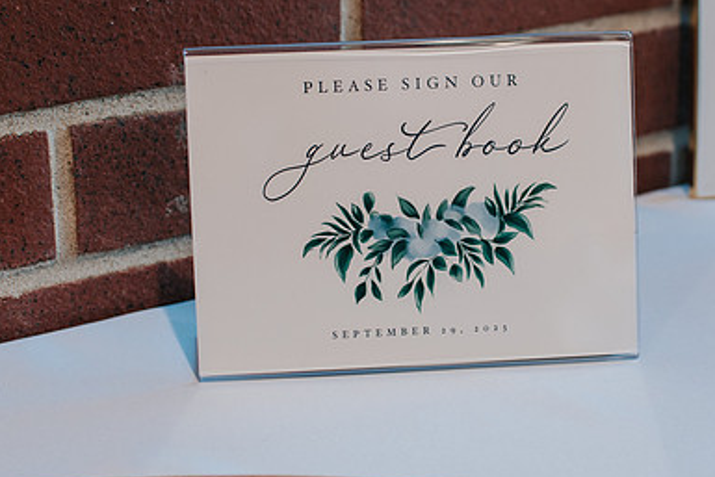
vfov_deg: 17.3
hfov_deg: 25.6
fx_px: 1570
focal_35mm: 79
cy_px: 192
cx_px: 414
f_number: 3.2
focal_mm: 35
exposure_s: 1/200
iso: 400
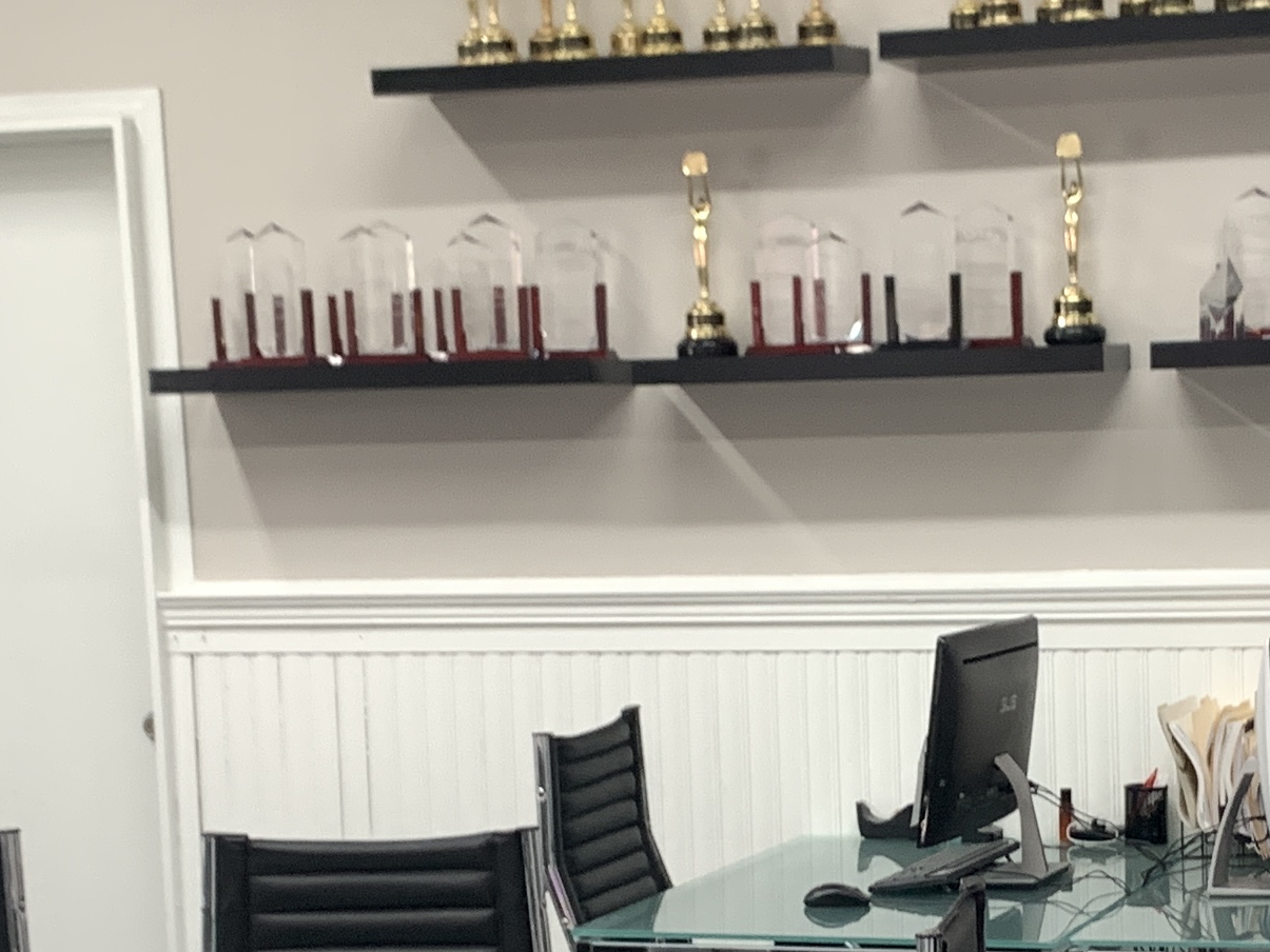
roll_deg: +1.0
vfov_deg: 16.7
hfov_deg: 22.3
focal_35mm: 87
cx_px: 975
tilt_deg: -6.8
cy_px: 864
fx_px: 3192
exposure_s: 1/60
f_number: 1.8
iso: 125
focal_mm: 4.25
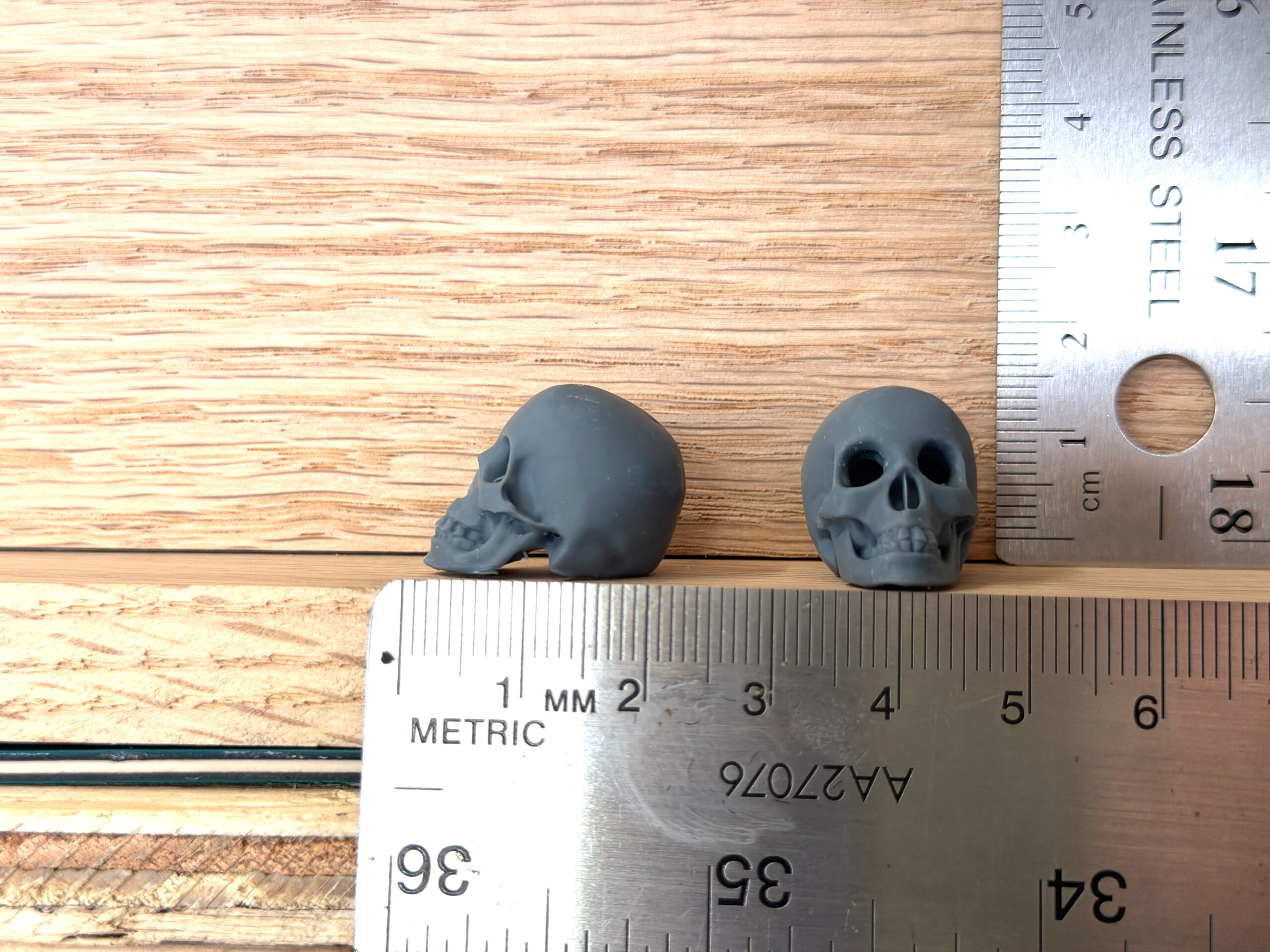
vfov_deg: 30.3
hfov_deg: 39.7
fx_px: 1761
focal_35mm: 48
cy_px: 476
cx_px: 635
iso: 80
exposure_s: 1/120
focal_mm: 6.8
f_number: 1.8
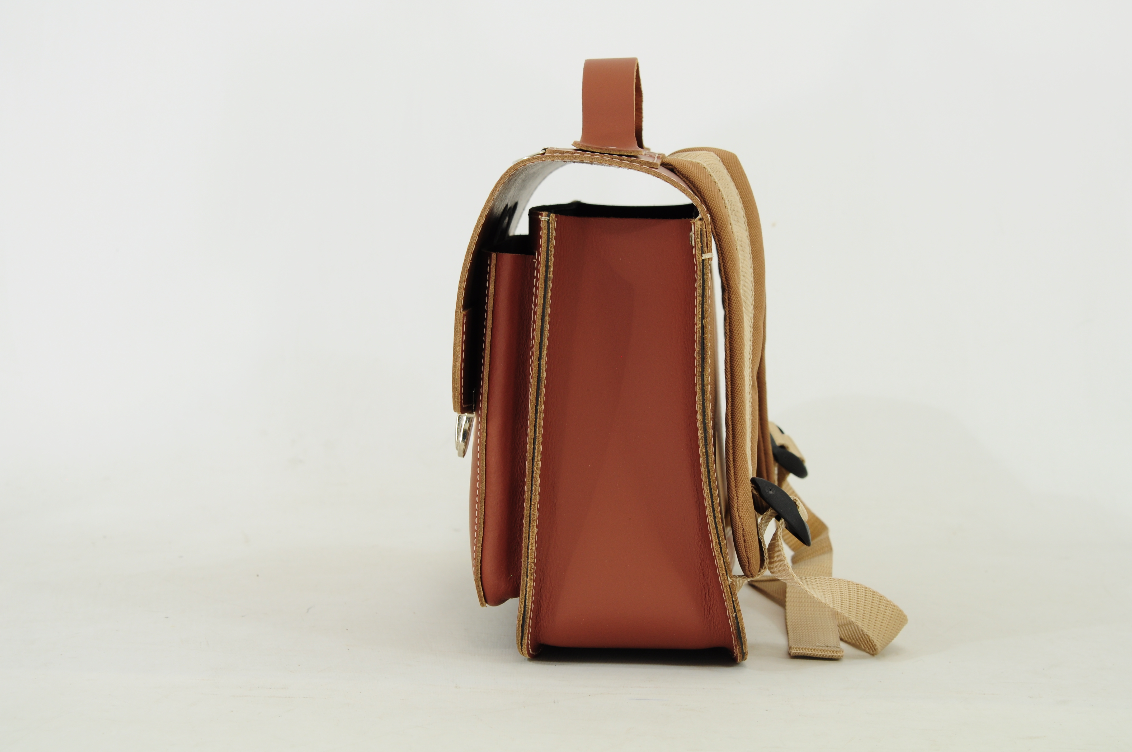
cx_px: 566
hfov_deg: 26.0
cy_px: 376
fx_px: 2450
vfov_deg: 17.4
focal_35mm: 78
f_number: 9
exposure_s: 1/25
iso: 200
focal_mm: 52
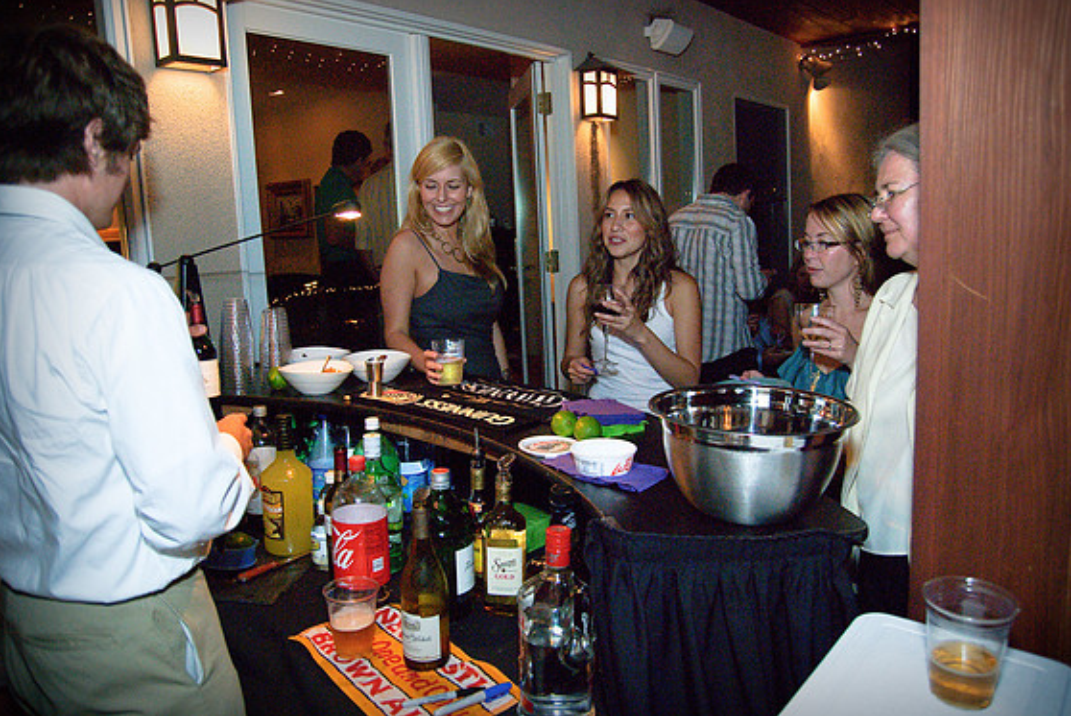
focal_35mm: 27
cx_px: 545
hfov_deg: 68.3
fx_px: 790
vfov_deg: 48.8
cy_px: 349
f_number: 3.2
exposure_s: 1/100
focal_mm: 17
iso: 1000
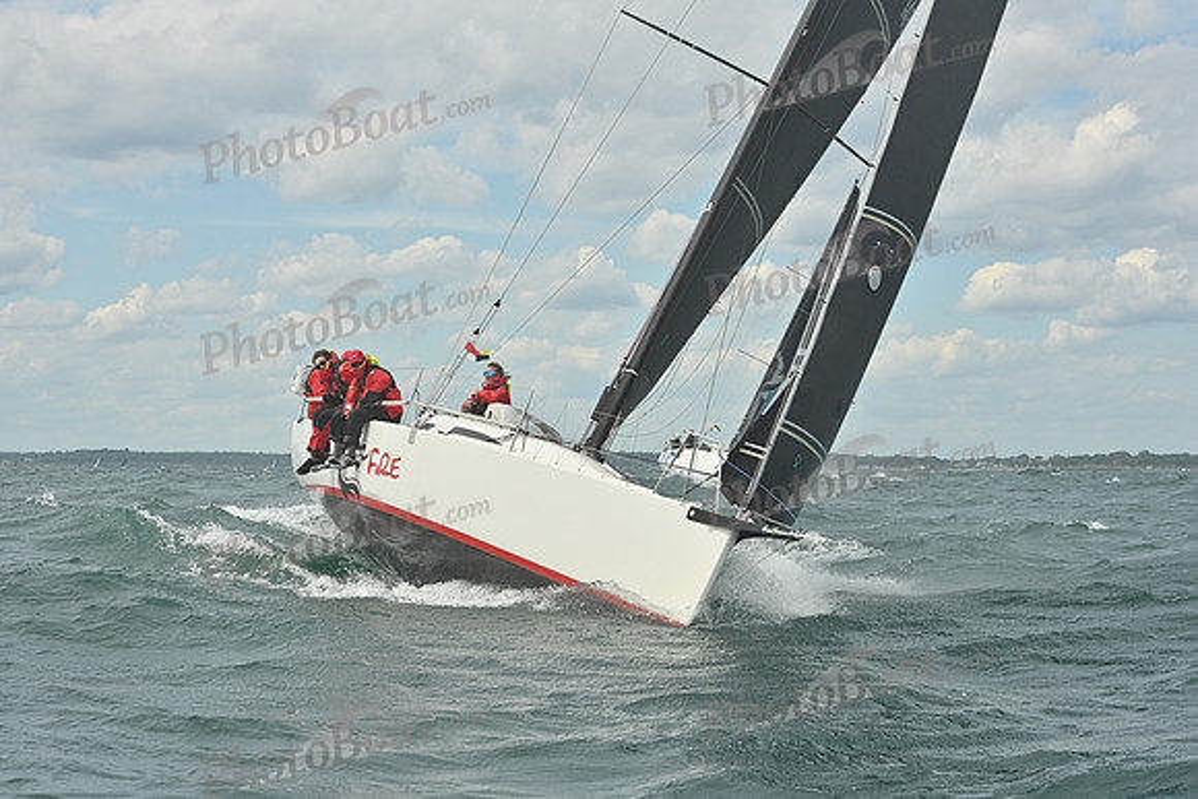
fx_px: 2729
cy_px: 400
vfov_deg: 16.7
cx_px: 599
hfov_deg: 24.8
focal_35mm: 82
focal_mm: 82
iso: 320
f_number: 10
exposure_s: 1/1250
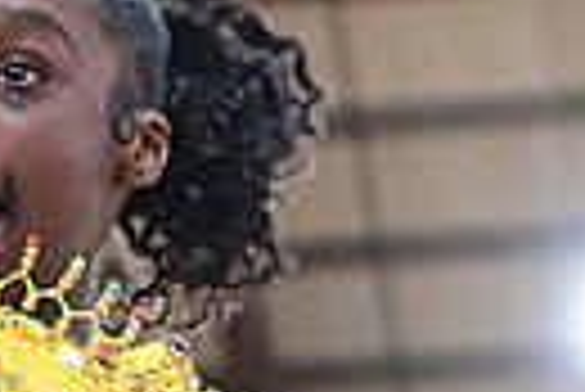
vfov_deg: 6.1
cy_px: 577
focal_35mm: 223
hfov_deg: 9.1
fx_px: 3628
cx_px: -36
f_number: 3.2
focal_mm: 50
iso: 6400
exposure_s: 1/1000
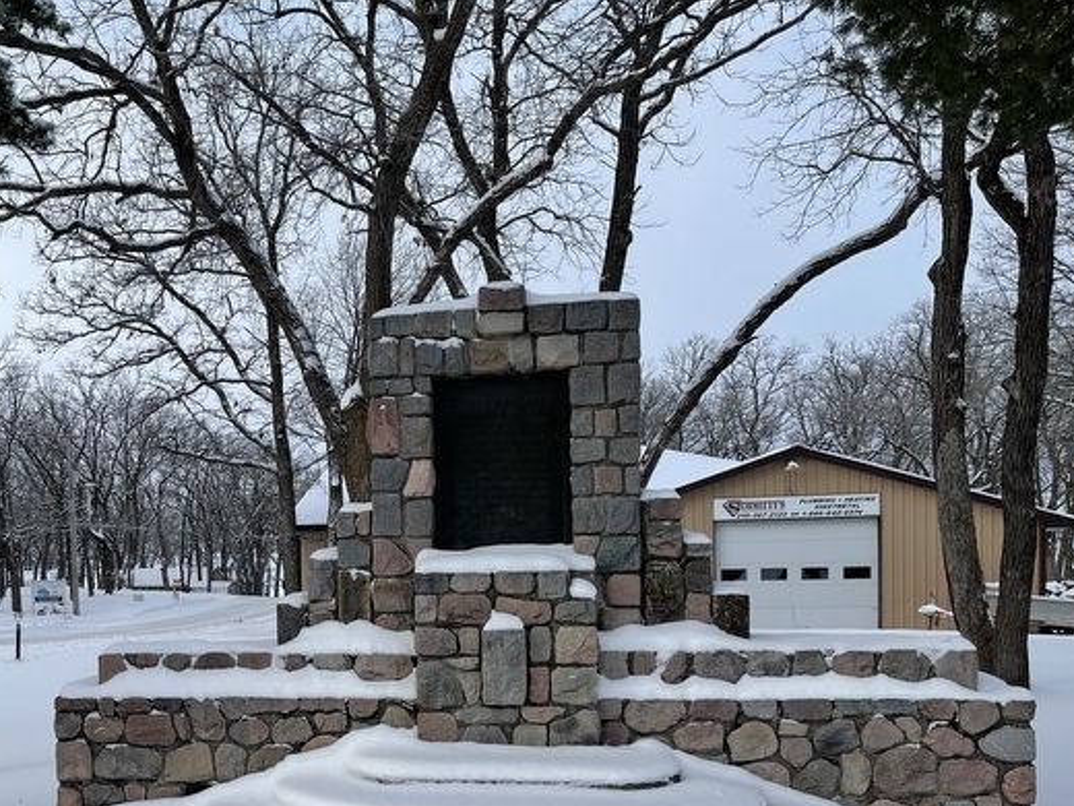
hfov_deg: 45.3
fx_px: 1241
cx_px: 277
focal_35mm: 40
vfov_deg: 35.2
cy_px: 603
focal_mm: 5.1
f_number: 1.6
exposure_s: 1/3086
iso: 32
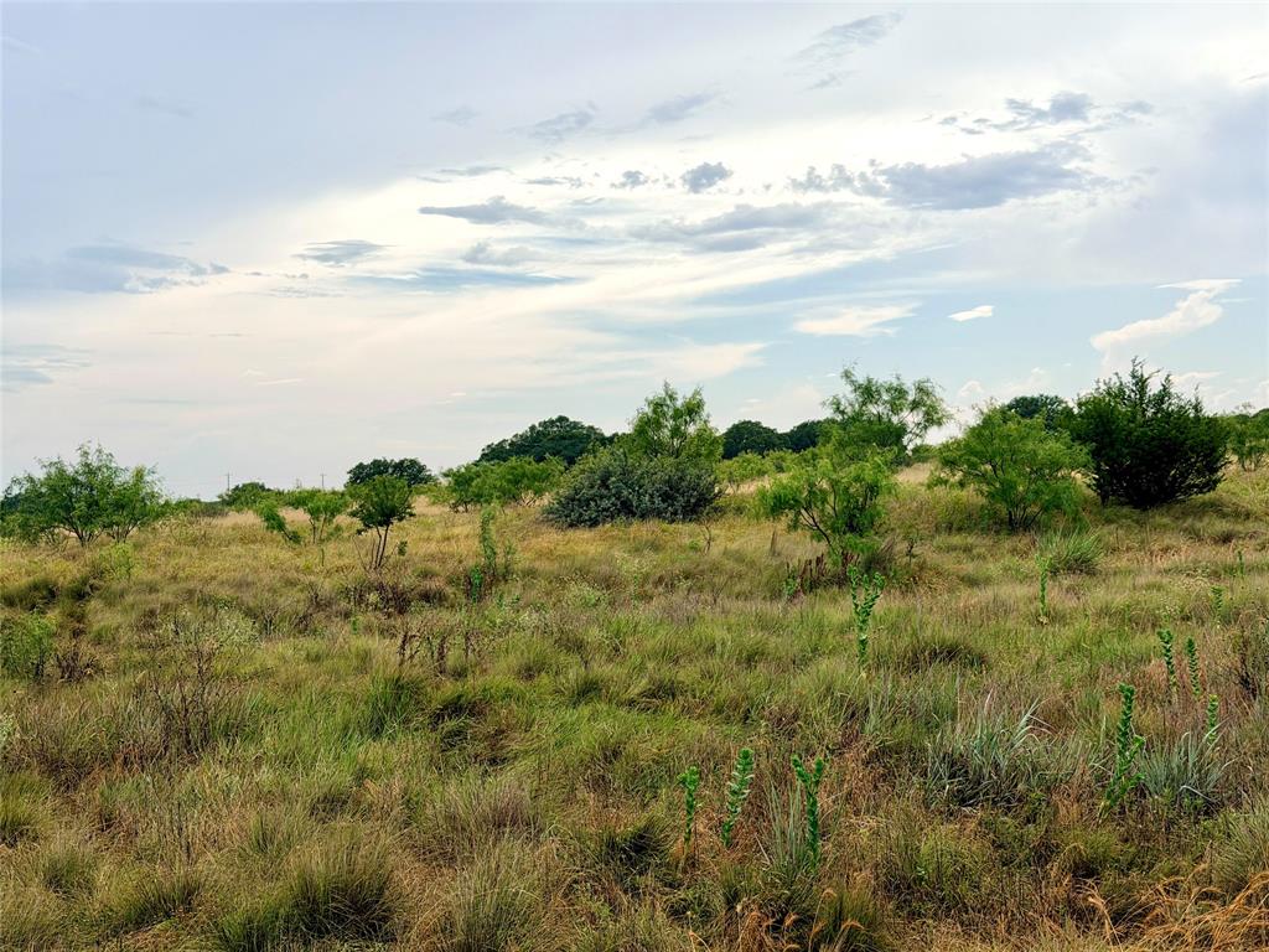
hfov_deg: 39.7
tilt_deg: +2.3
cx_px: 634
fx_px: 1760
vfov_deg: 30.3
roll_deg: +1.8
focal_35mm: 48
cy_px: 476
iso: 64
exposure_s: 1/6536
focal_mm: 6.76
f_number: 1.78
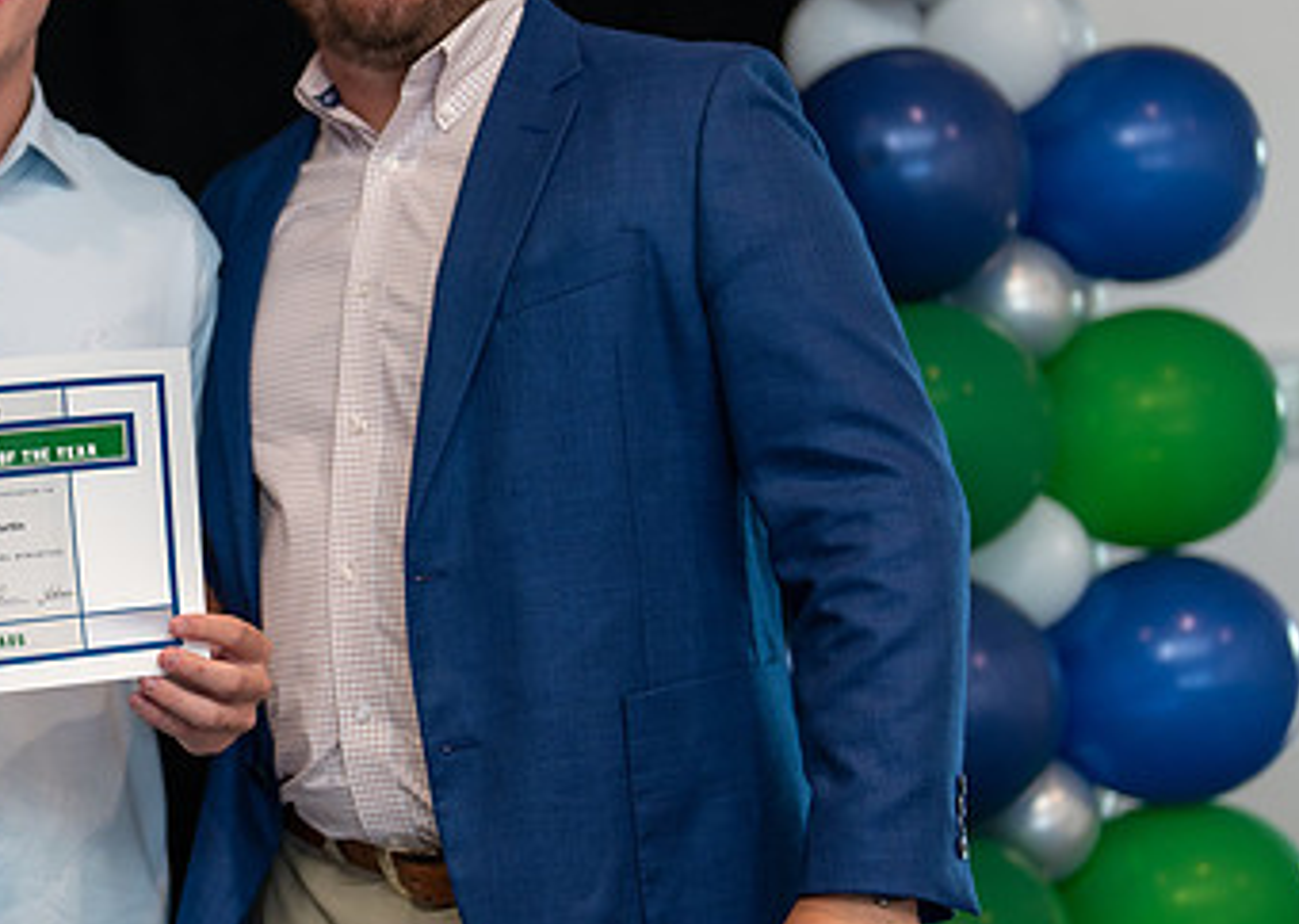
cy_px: 398
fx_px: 3906
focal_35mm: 106
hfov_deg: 18.7
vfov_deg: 13.5
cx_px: 213
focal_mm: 50
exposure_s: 1/320
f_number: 1.2
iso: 200
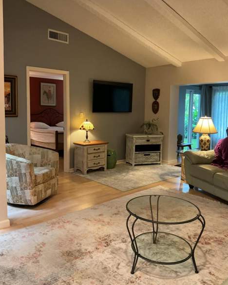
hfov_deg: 47.2
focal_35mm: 31
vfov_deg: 57.1
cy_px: 132
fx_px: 261
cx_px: 113
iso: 250
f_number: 1.8
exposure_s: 1/40
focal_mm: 3
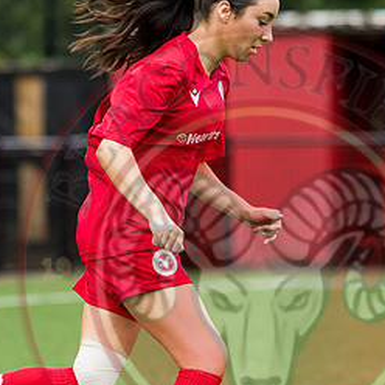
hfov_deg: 3.3
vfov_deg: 3.3
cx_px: 193
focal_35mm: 534
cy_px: 344
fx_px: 6719
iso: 200
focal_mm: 135
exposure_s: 1/4000
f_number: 2.2
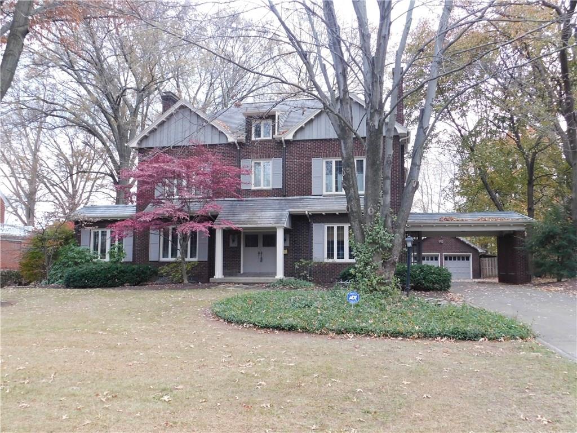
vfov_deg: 46.8
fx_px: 500
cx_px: 288
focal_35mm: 30
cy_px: 216
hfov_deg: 60.0
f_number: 3.2
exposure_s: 1/30
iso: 360
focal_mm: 5.3
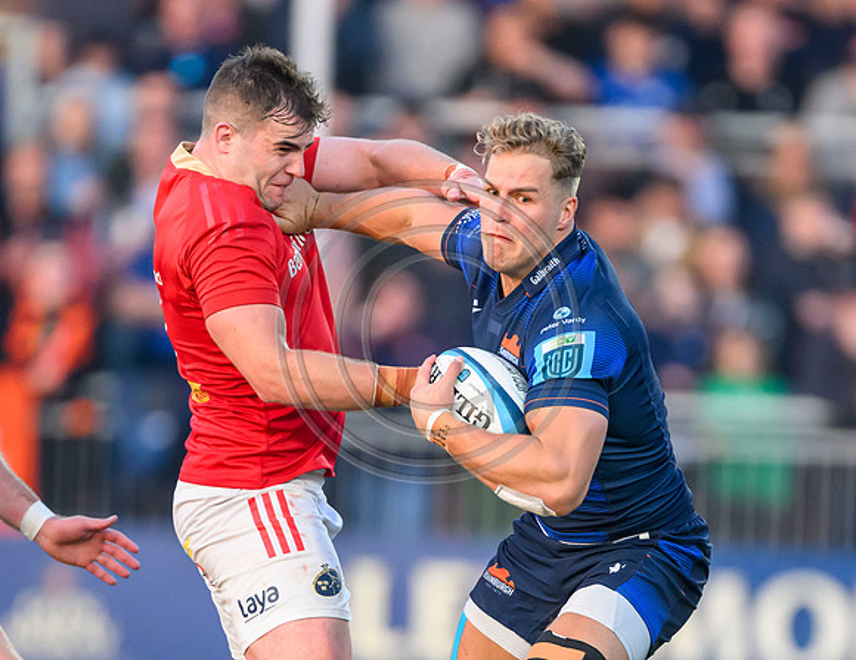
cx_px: 454
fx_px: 29228
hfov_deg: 1.7
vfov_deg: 1.3
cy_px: 611
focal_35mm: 1170
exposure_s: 1/1250
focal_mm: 560
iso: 3200
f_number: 4
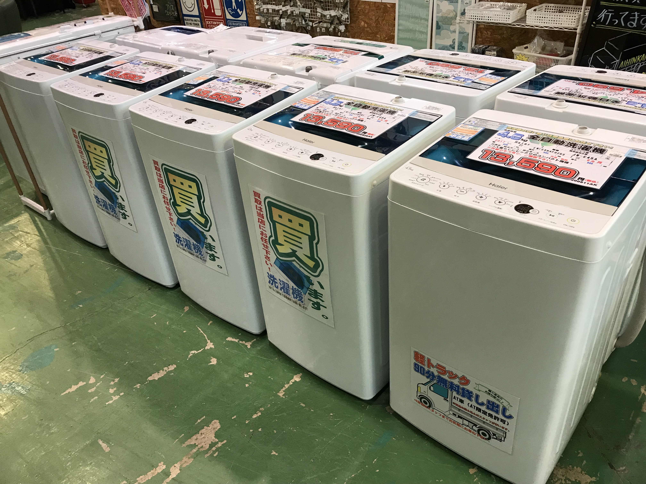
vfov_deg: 49.7
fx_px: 523
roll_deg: +5.6
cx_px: 323
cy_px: 242
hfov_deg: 63.4
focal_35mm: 28
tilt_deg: -33.5
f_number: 1.8
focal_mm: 3.99
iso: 40
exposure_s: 1/33
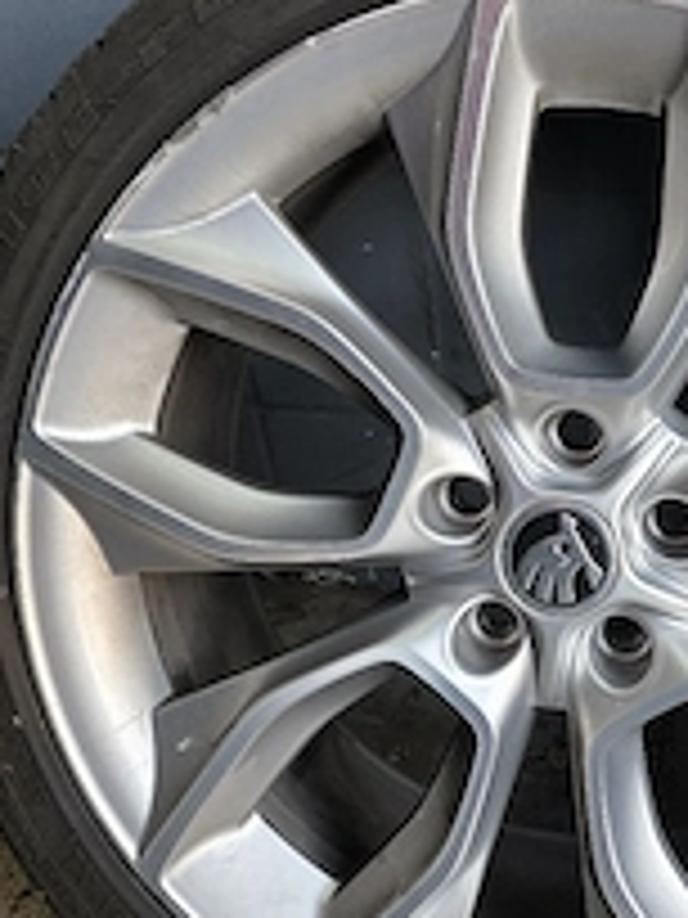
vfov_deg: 42.1
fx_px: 1193
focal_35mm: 45
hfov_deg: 30.9
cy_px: 441
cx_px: 598
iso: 100
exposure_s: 1/182
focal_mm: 6.3
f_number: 1.7
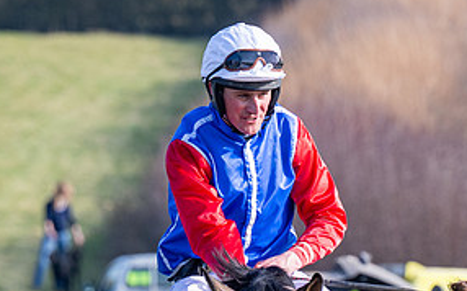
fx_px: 8784
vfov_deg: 1.9
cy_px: 294
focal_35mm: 691
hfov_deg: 3.0
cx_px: 321
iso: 200
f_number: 4.5
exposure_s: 1/1000
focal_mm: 160
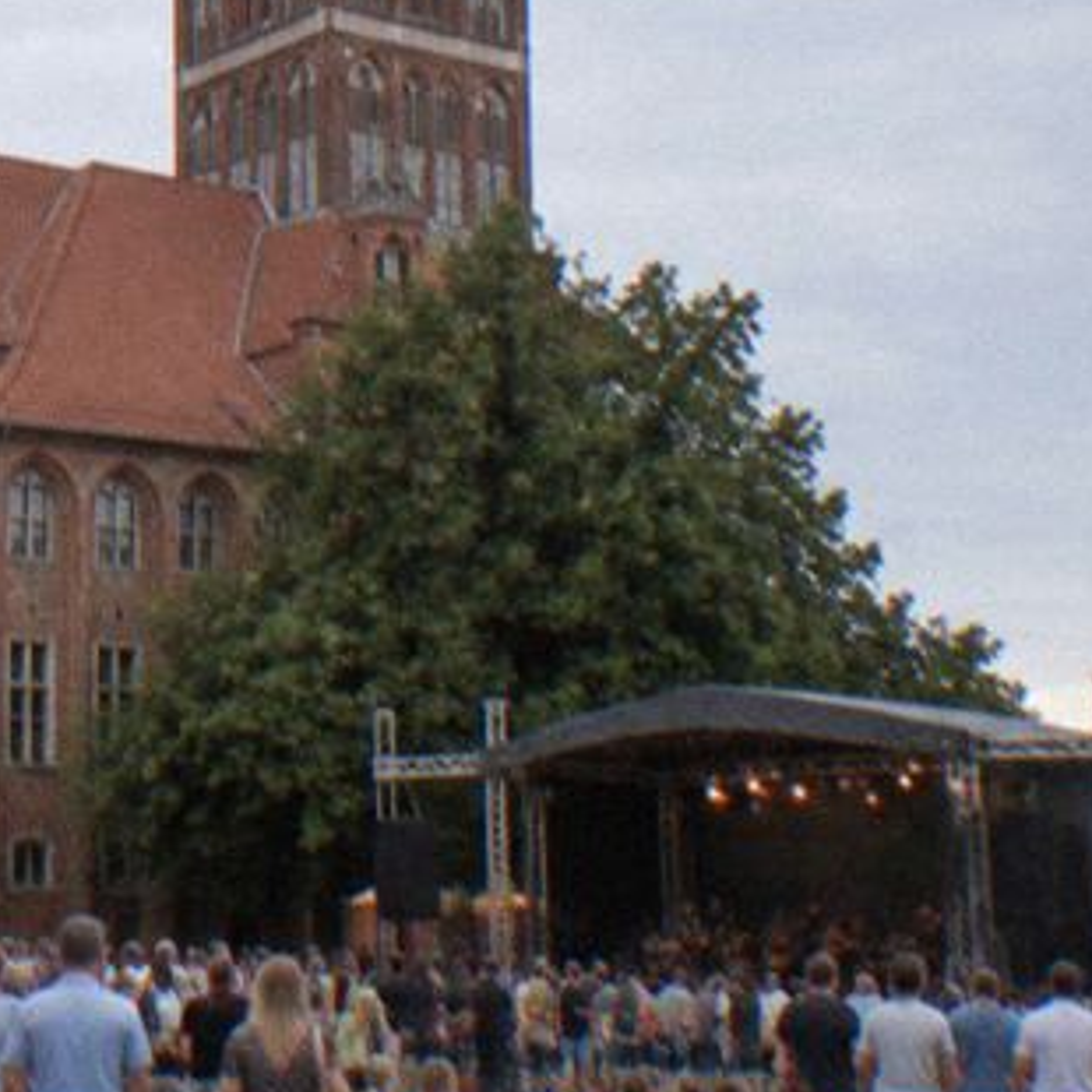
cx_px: 109
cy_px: 447
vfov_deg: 18.1
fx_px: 3426
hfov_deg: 17.8
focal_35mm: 96
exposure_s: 1/500
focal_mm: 35
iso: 320
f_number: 10
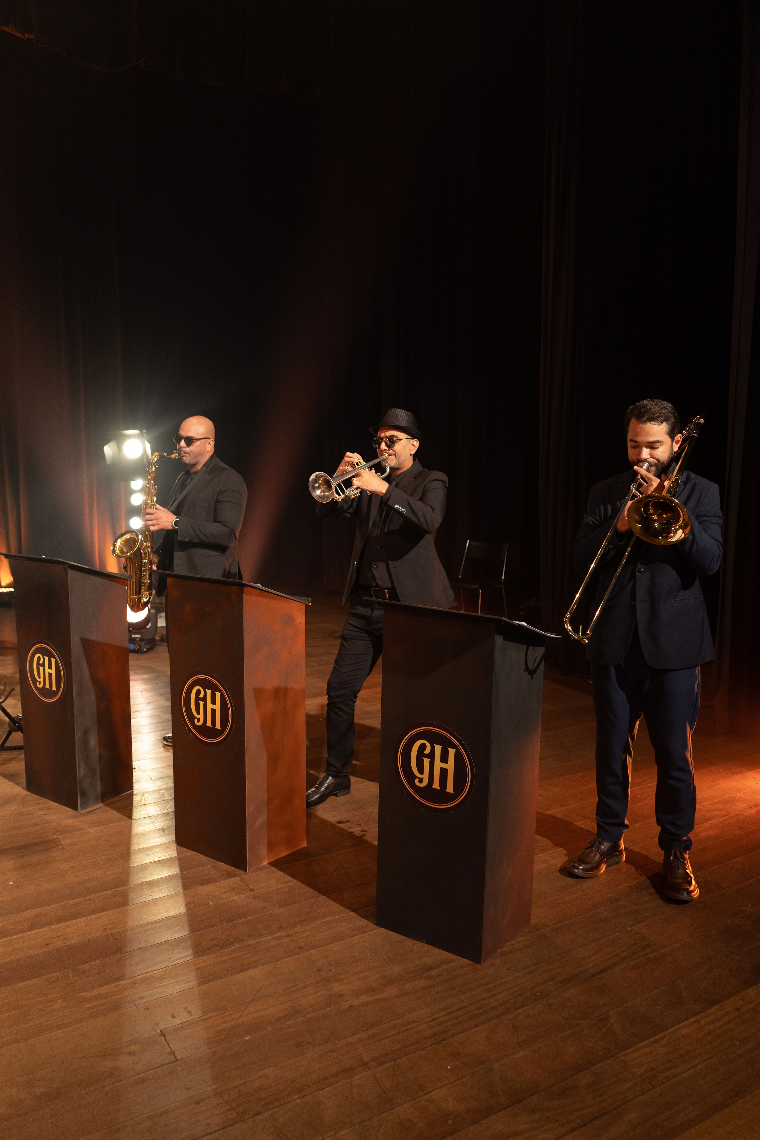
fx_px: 887
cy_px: 570
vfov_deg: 65.5
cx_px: 380
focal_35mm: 28
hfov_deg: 46.4
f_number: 2.8
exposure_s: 1/160
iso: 1000
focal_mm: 28
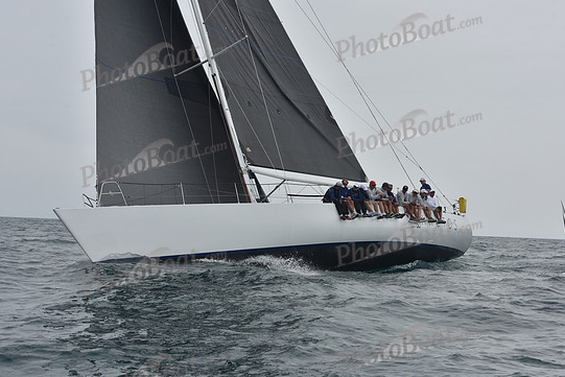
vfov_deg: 18.2
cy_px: 200
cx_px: 282
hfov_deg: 27.0
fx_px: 1177
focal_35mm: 75
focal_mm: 70
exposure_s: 1/800
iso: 250
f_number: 11
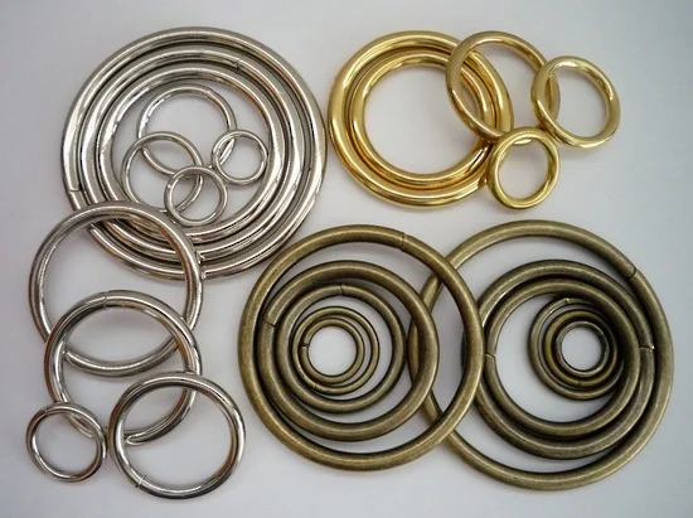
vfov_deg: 44.1
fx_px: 640
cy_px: 259
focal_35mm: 32
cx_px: 346
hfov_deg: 56.9
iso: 400
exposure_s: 1/25
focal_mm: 5.2
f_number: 3.3
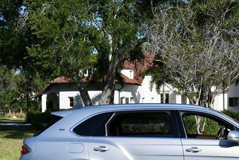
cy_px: 116
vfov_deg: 18.9
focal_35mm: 72
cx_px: 183
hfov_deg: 27.6
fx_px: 479
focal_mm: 22
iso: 100
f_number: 9
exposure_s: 1/320
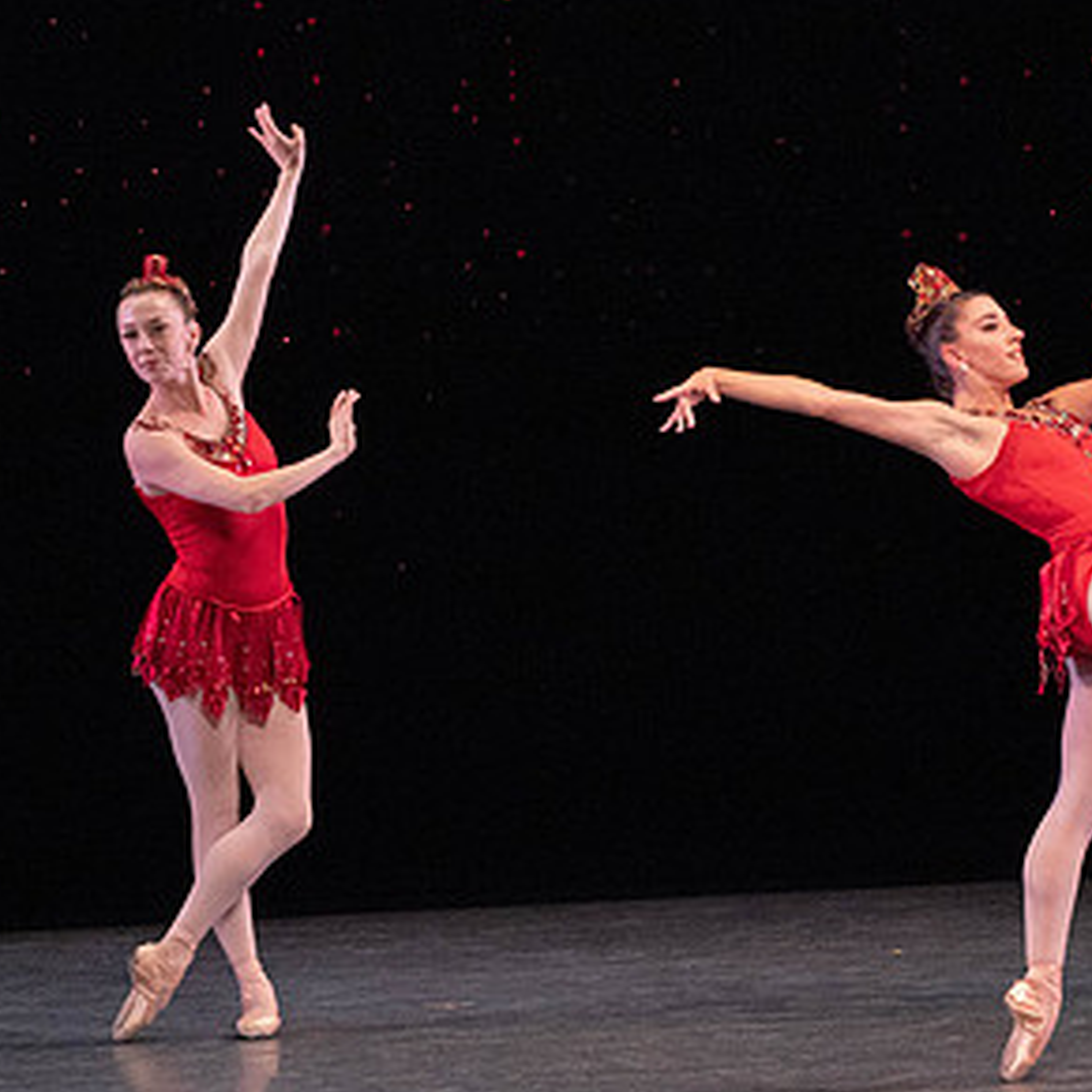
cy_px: 475
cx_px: 908
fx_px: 19594
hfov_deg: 3.2
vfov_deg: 3.2
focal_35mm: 549
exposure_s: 1/500
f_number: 11
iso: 16000
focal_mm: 324
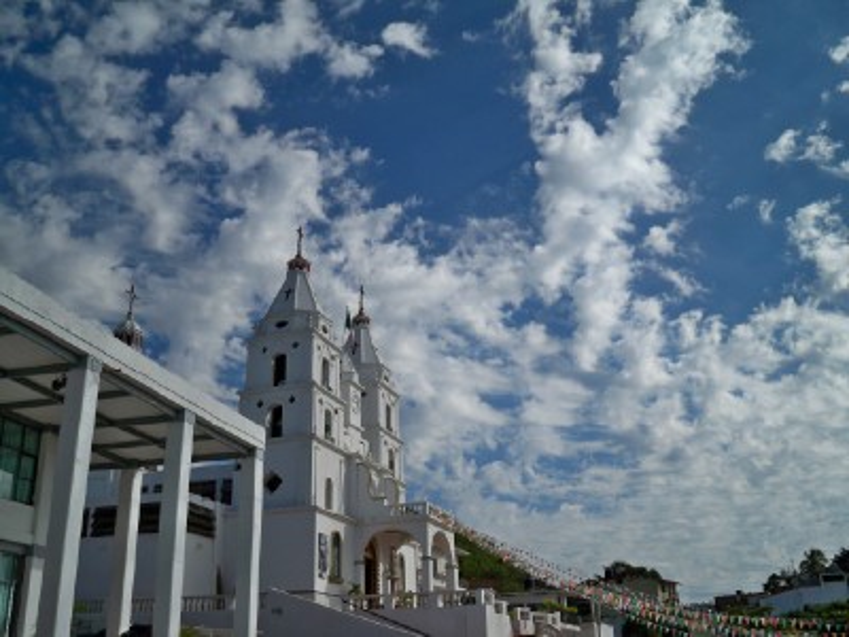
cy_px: 318
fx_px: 858
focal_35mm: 35
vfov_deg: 40.7
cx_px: 424
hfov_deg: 52.6
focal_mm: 6.3
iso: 64
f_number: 4.7
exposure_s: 1/1600
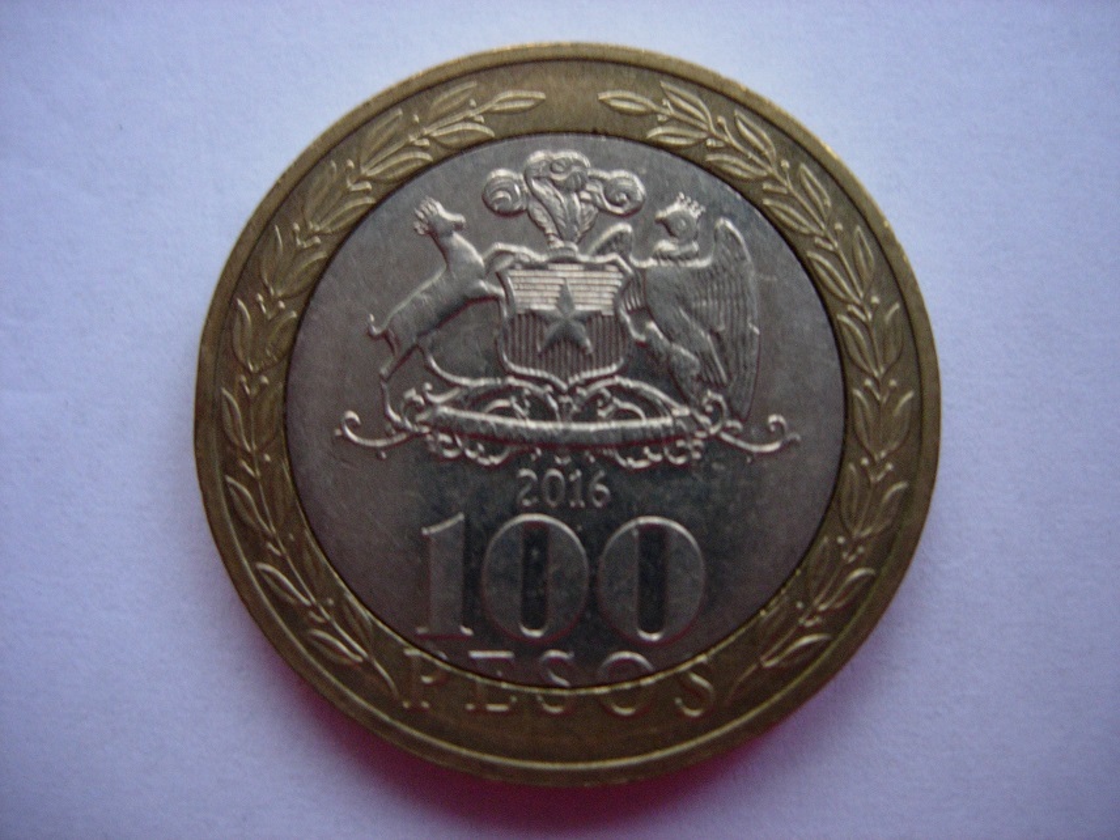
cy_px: 420
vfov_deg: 37.7
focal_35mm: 38
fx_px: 1229
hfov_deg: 49.0
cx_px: 560
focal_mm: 7.8
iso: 200
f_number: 2.8
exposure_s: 1/21.3
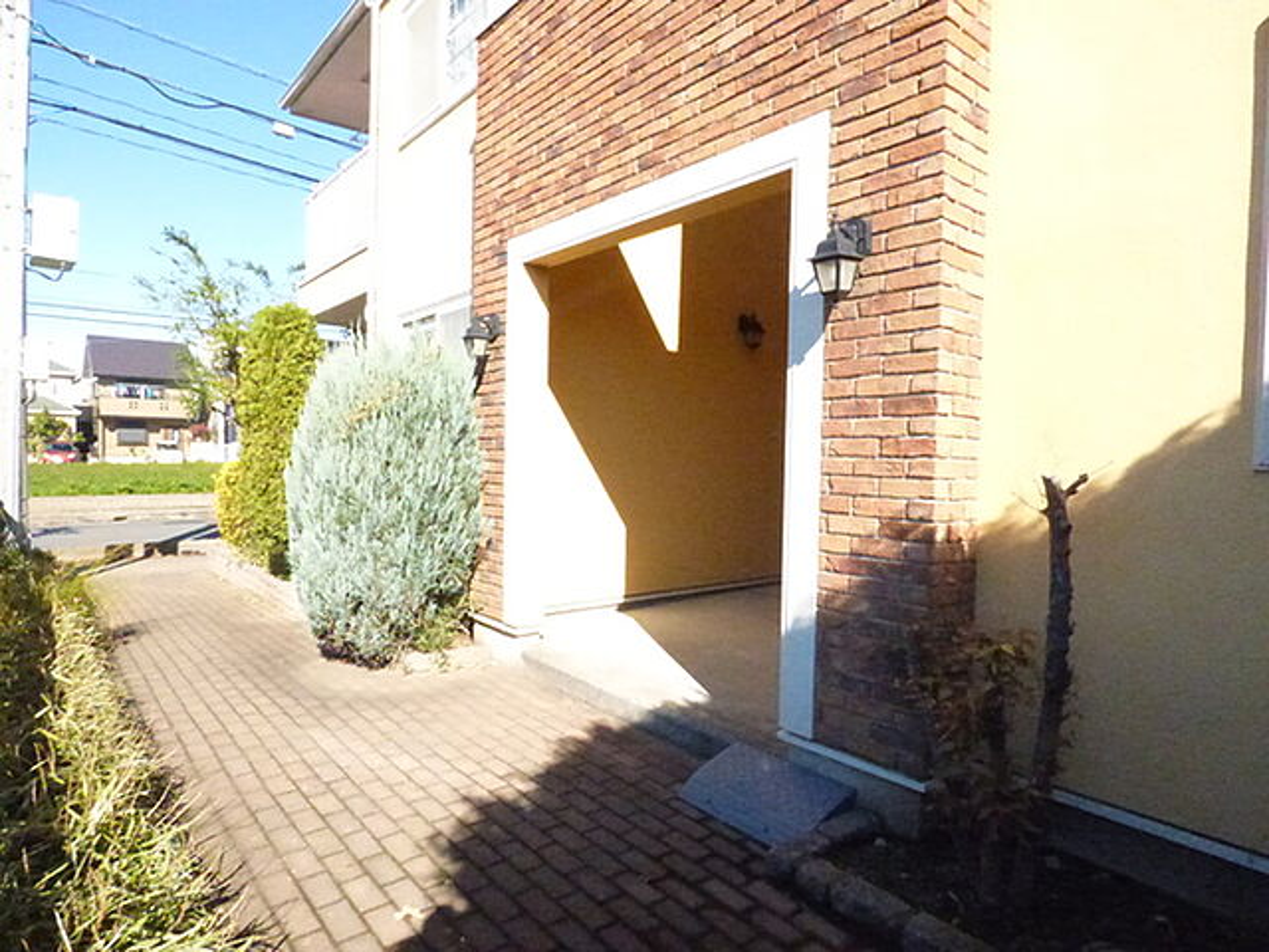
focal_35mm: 20
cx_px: 634
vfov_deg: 66.0
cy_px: 476
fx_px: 733
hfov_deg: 81.7
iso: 3200
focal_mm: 3.58
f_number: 8
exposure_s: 1/2000
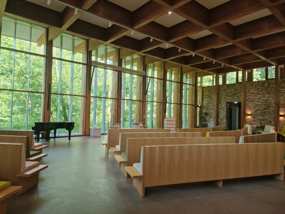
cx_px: 142
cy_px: 107
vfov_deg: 58.9
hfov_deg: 73.9
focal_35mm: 23
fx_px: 189
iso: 200
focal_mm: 6.4
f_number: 1.8
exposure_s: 1/180
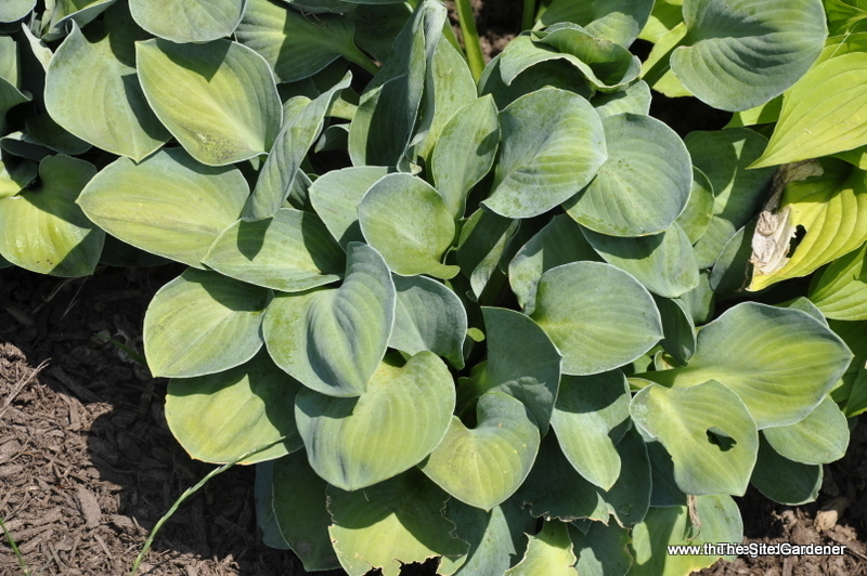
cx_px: 434
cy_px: 288
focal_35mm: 158
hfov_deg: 13.1
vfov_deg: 8.7
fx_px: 3790
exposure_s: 1/320
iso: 200
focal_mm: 105
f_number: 9
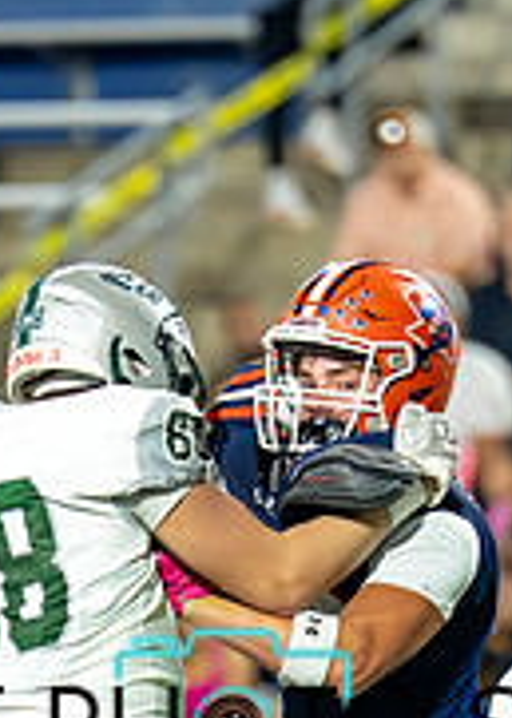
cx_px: 88
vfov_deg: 1.6
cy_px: 878
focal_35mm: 1231
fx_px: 25097
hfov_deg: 1.2
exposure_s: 1/1600
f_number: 2.8
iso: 3200
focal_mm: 200
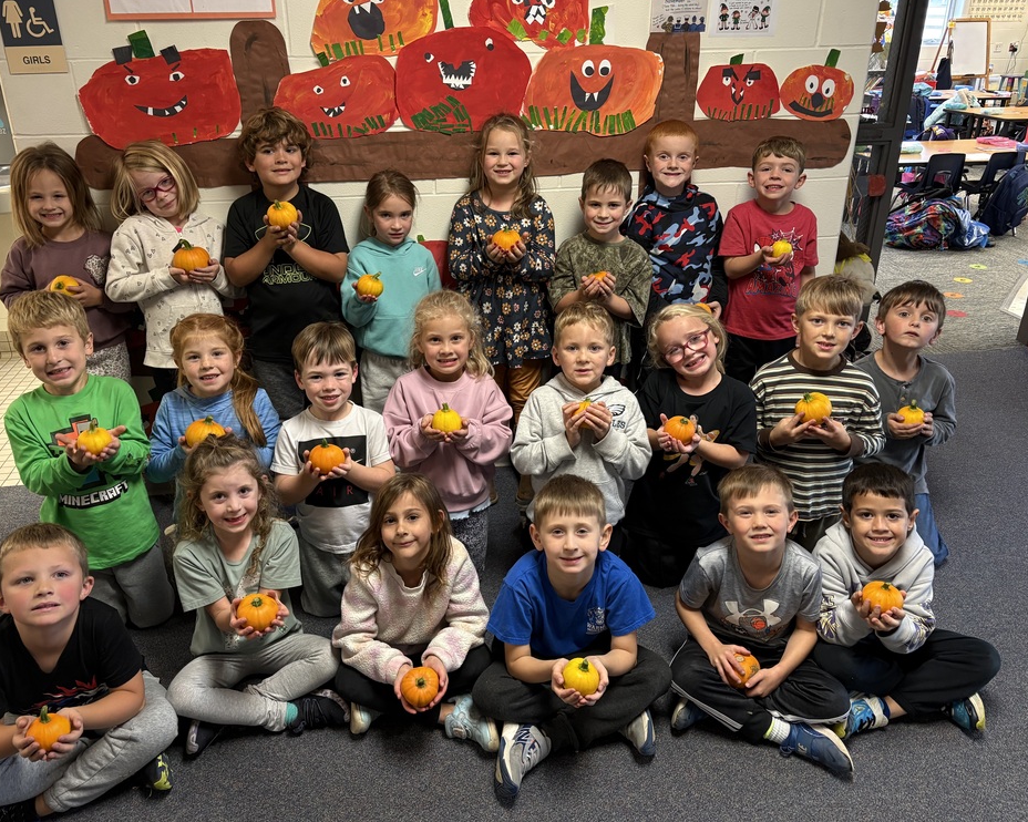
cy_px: 414
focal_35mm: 28
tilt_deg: -25.3
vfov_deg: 51.5
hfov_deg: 62.2
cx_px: 486
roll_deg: +0.6
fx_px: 852
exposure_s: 1/60
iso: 250
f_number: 1.6
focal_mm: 5.96
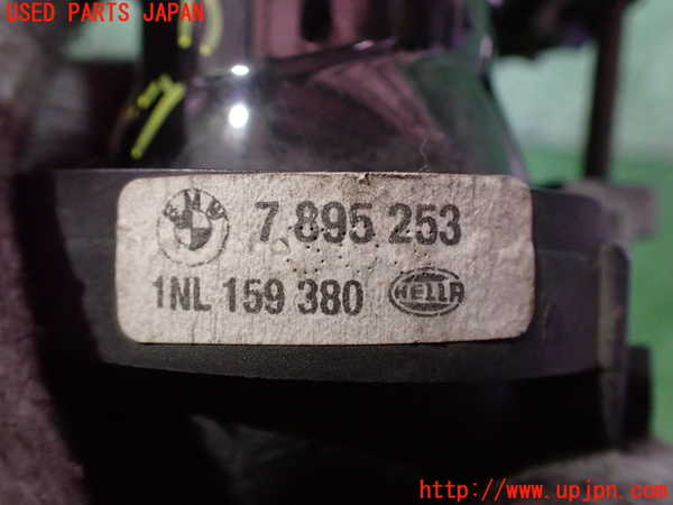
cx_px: 336
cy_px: 252
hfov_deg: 60.0
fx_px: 583
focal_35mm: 30
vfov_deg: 46.8
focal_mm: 5.4
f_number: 2.3
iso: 800
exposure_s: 1/30
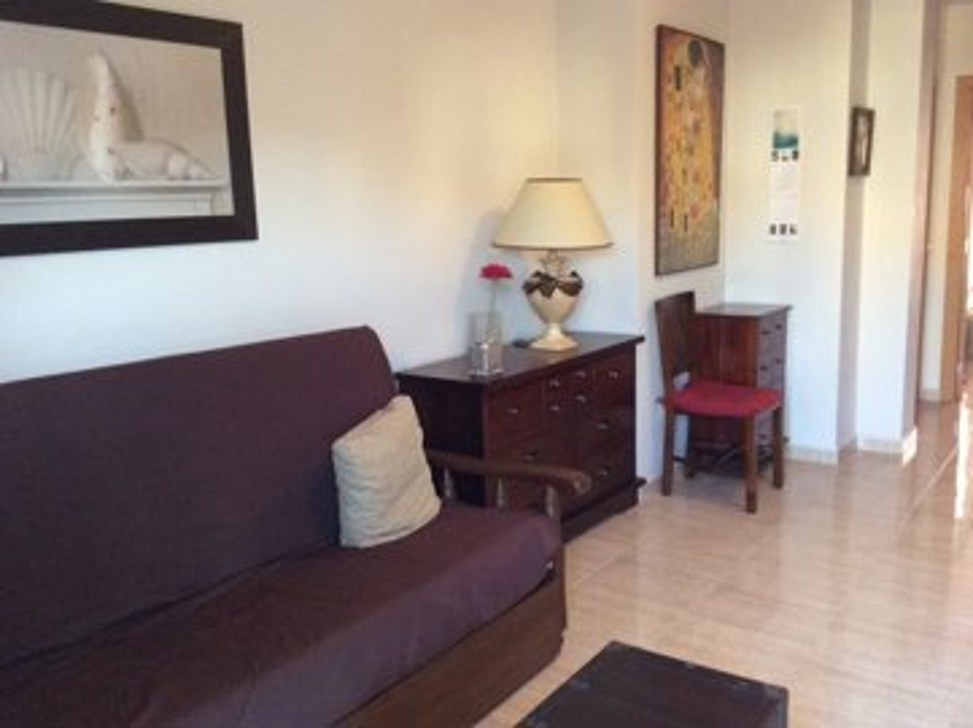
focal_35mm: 33
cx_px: 486
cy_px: 364
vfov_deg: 42.9
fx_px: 927
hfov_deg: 55.4
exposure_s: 1/24
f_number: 2.4
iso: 250
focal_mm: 3.3
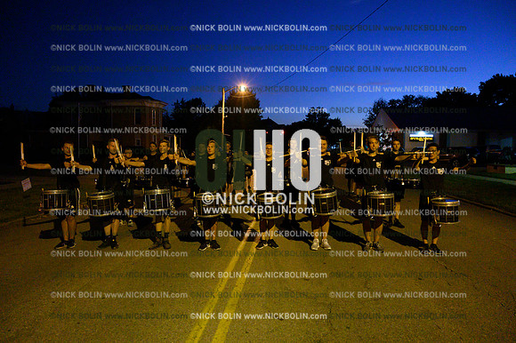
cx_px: 258
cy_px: 172
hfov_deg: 69.4
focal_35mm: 26
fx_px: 372
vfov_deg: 49.5
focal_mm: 26
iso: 32000
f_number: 4
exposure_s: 1/250
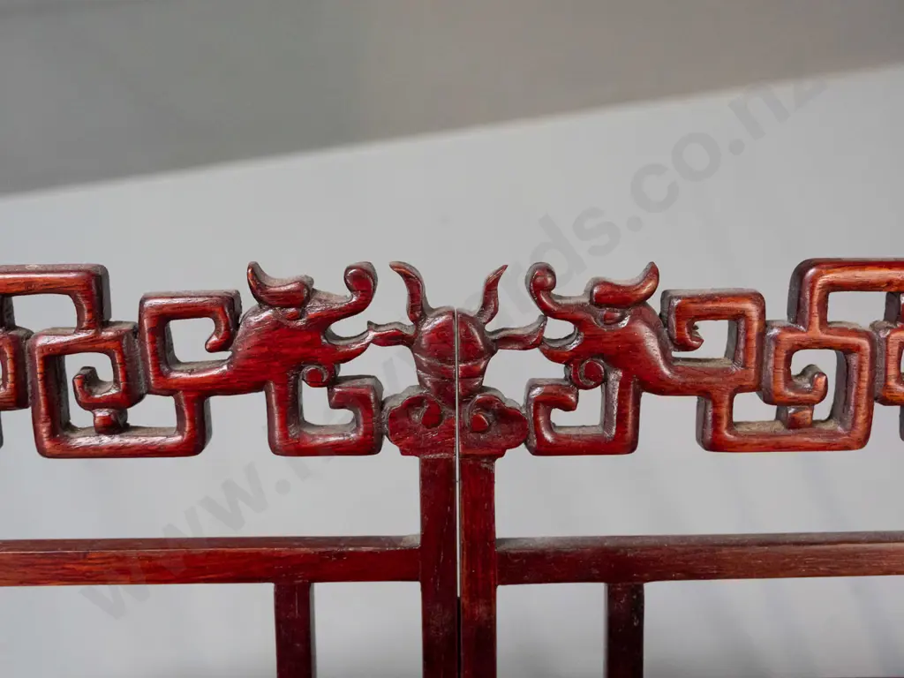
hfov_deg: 39.7
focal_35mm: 48
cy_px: 339
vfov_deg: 30.3
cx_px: 452
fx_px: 1254
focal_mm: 24
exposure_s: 1/160
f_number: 5
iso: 3200
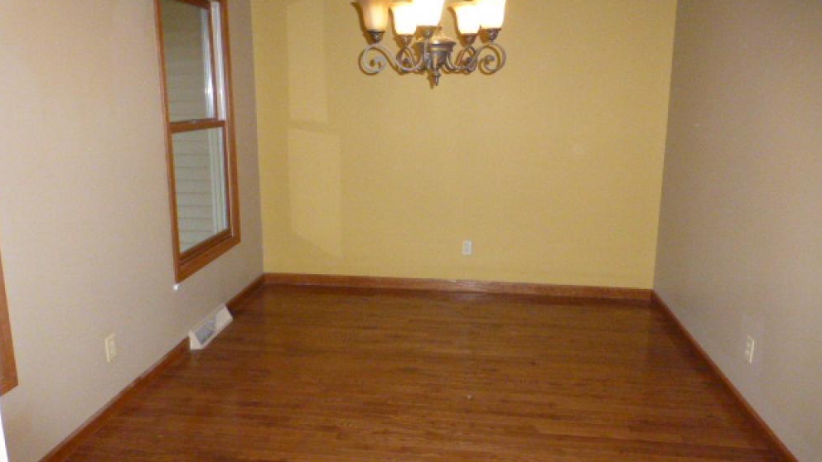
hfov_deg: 69.9
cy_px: 205
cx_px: 416
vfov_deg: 42.8
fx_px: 588
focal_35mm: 27
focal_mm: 4.3
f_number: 3.3
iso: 1250
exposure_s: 1/60
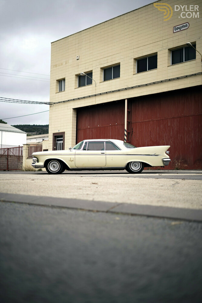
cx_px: 101
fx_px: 421
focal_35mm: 50
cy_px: 152
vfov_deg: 39.6
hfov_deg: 27.0
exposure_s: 1/3200
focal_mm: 50
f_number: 1.8
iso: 250
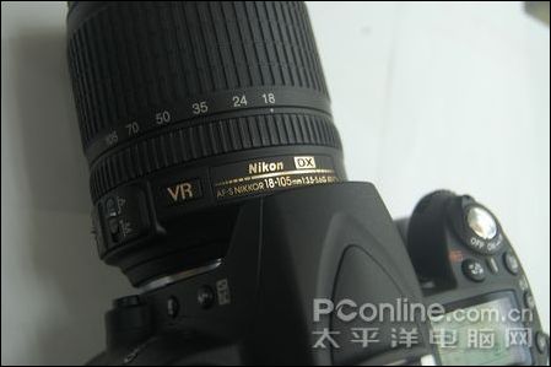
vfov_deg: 28.1
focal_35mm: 48
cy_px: 184
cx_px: 276
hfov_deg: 41.1
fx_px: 734
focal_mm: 32
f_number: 5
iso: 400
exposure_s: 1/20
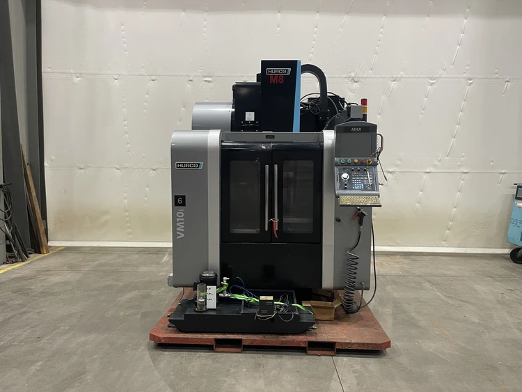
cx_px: 261
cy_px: 196
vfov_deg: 54.9
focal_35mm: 25
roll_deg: -0.7
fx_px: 377
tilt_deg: -5.1
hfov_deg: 69.4
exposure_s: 1/60
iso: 250
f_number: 1.6
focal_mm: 5.1
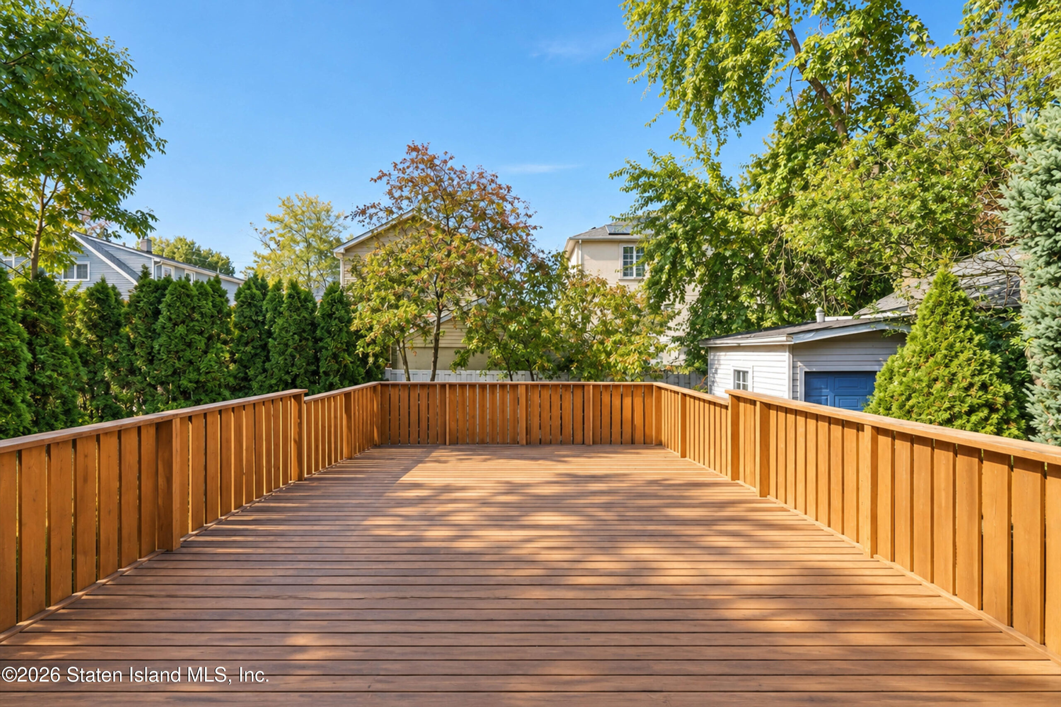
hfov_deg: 96.7
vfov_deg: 73.8
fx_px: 472
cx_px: 530
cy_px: 354
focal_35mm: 16
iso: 100
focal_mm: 16
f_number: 6.3
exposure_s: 1/160
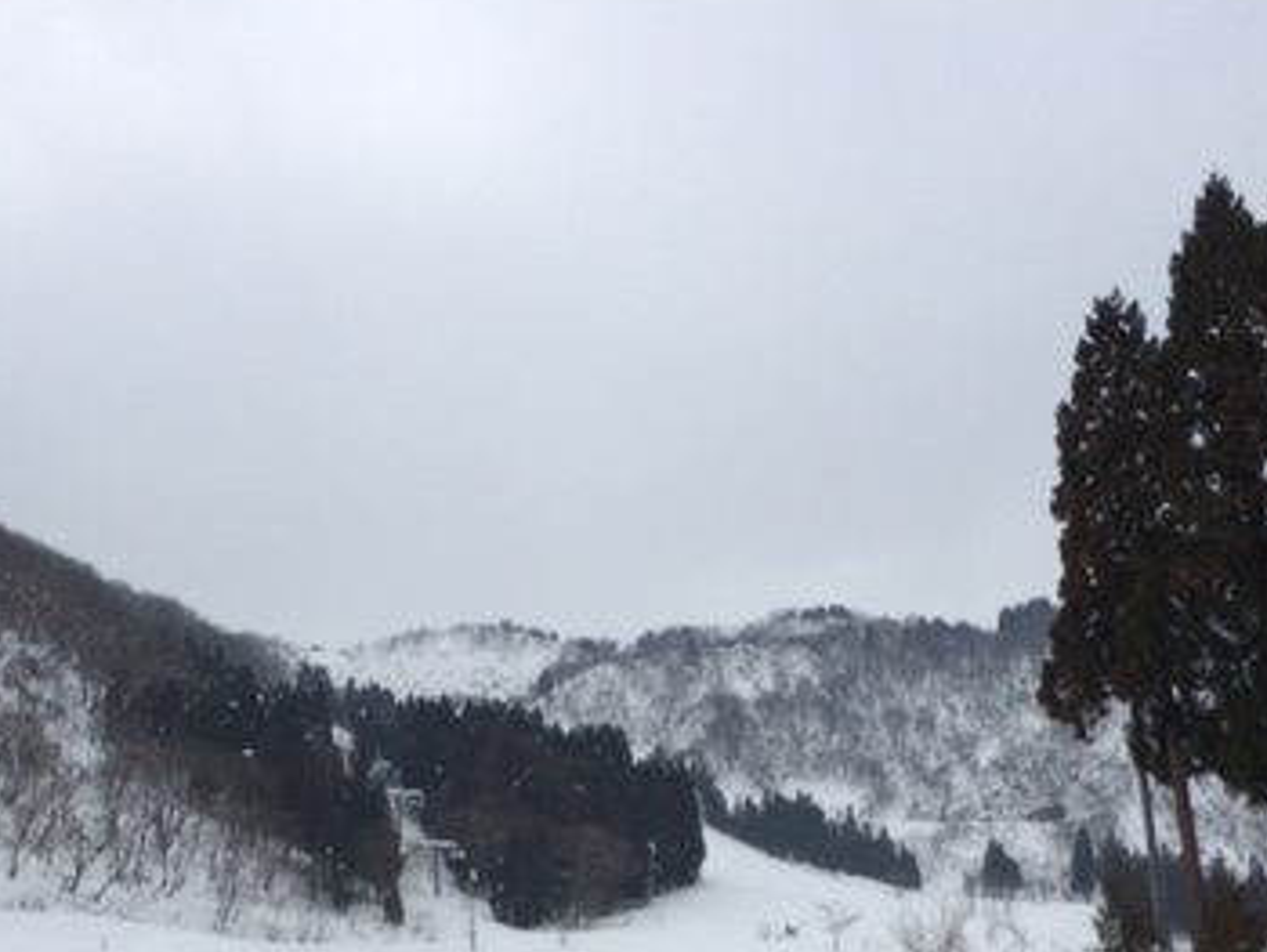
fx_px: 1941
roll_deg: +3.1
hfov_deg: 36.1
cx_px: 590
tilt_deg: +11.5
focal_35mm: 53
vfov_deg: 26.7
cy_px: 843
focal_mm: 4.15
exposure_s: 1/1109
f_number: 2.2
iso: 32
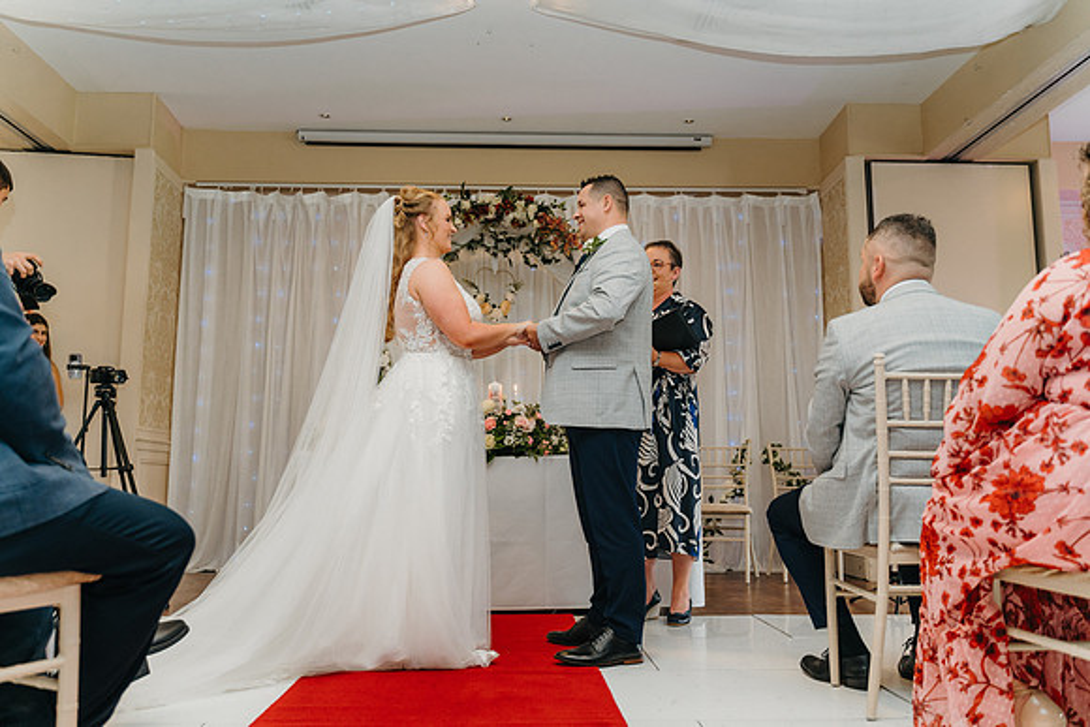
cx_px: 545
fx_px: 884
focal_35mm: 29
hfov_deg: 63.3
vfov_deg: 44.7
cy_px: 364
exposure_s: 1/160
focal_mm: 28
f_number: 2.8
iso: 800
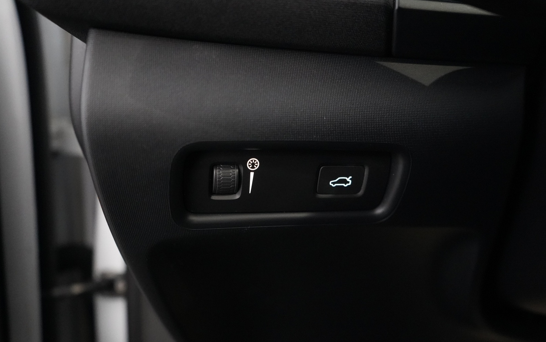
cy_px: 184
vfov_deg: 41.8
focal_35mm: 30
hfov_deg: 62.9
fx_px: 446
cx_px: 274
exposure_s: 1/80
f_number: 3.5
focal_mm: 29
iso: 12800
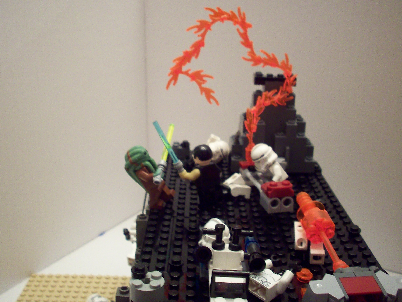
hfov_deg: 45.8
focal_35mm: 41
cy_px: 138
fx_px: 476
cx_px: 199
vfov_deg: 35.1
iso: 160
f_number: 2.8
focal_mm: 6.2
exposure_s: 1/9.83
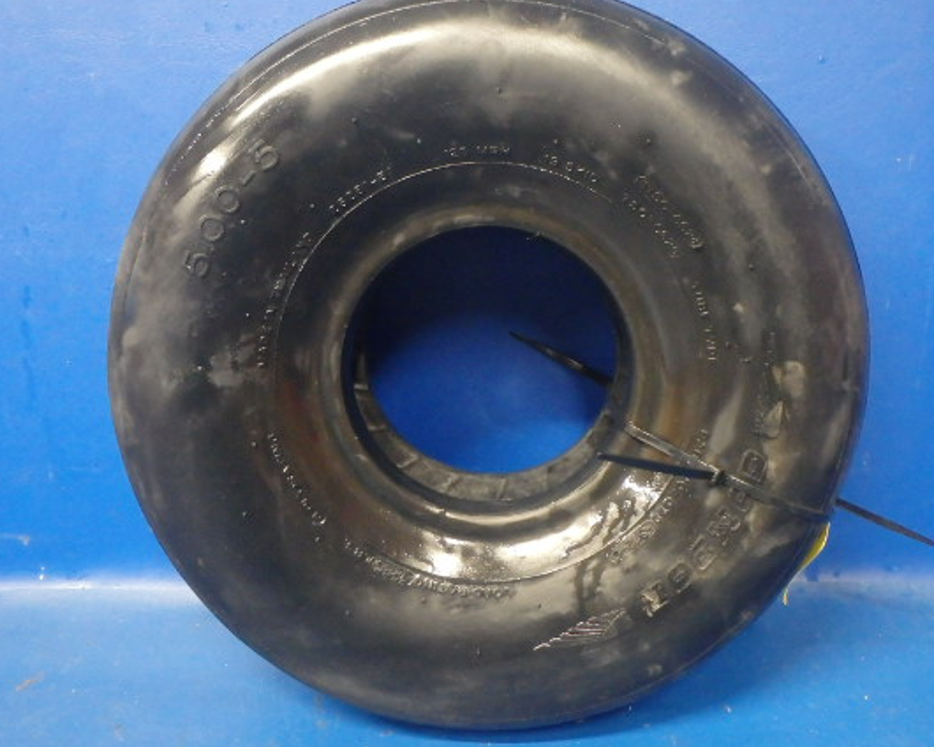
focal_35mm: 33
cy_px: 370
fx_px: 912
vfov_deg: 44.5
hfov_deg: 54.1
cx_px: 509
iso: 1600
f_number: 3.9
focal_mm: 5
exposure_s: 1/15
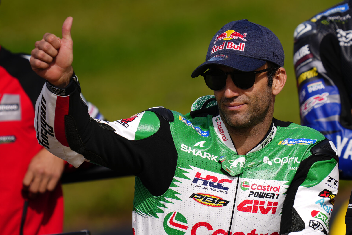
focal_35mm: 560
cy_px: 118
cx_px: 176
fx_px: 5475
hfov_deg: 3.7
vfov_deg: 2.5
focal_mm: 560
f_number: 4.5
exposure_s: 1/640
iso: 50
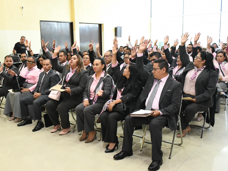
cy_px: 86
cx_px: 92
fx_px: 244
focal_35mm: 37
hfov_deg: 49.9
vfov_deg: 38.7
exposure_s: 1/100
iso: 2500
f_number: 3.5
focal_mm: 18
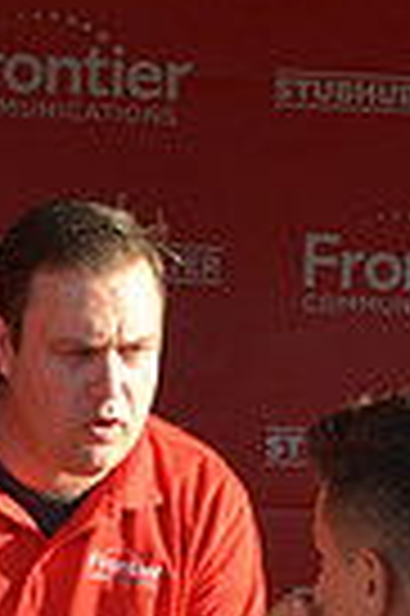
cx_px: 63
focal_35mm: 148
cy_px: 519
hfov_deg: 9.2
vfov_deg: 13.8
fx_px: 2535
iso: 400
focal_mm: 35
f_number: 9
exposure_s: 1/320
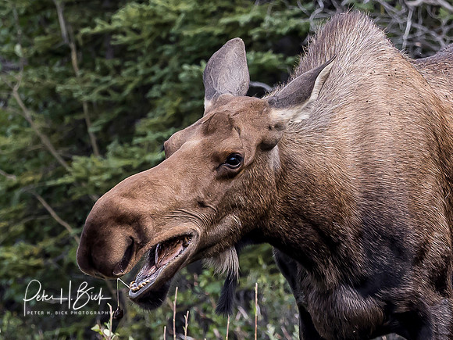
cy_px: 53
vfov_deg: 1.6
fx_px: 11982
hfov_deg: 2.2
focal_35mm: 916
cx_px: 432
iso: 400
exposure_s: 1/500
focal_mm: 150
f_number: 5
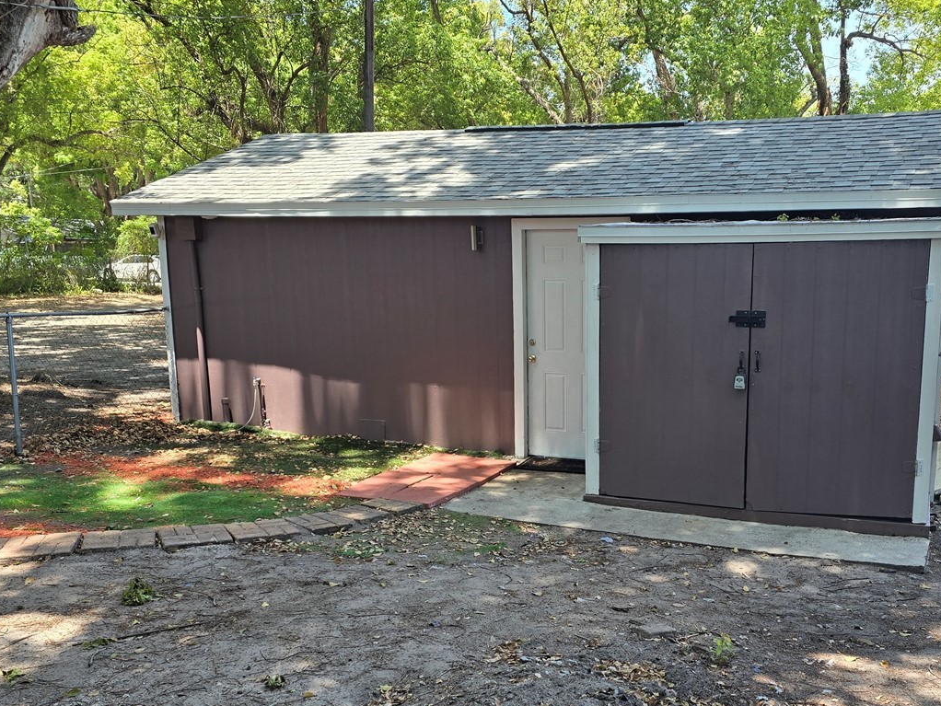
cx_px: 585
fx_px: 979
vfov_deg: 39.2
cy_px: 476
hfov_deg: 50.9
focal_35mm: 36
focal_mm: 6.3
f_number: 1.7
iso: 12
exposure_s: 1/218
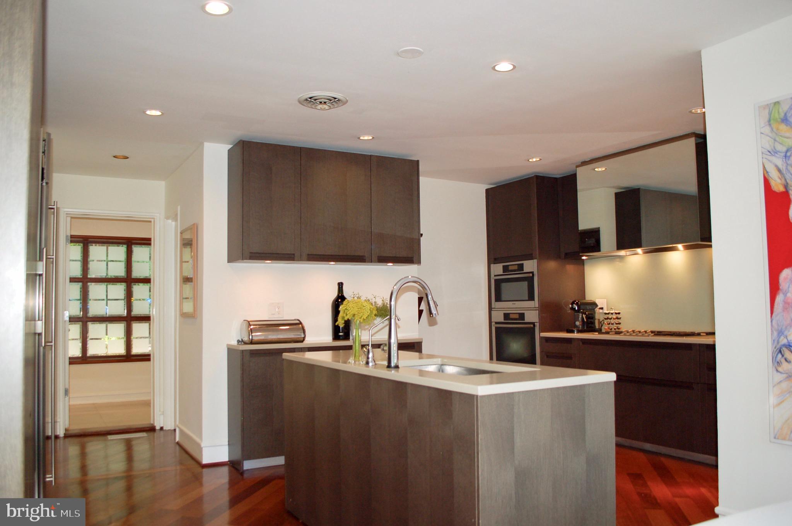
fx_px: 593
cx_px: 396
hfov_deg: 67.4
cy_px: 263
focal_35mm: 27
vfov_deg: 47.8
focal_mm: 18
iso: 400
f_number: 3.5
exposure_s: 1/60
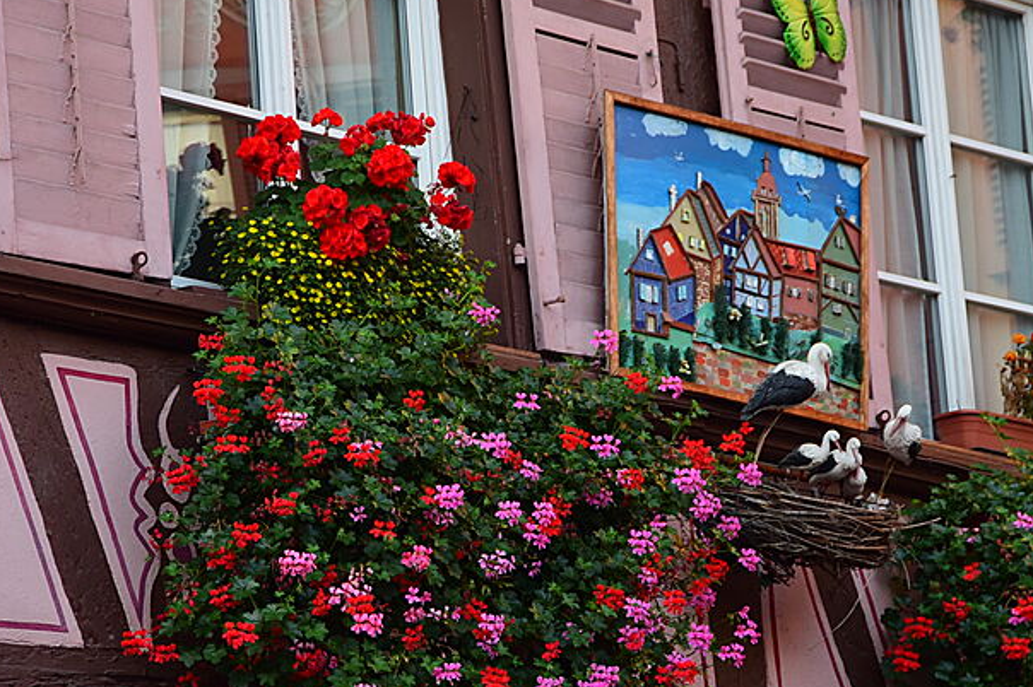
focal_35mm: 169
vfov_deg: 8.1
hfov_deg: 12.2
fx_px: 4847
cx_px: 597
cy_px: 344
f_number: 5.6
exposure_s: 1/100
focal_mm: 85
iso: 560
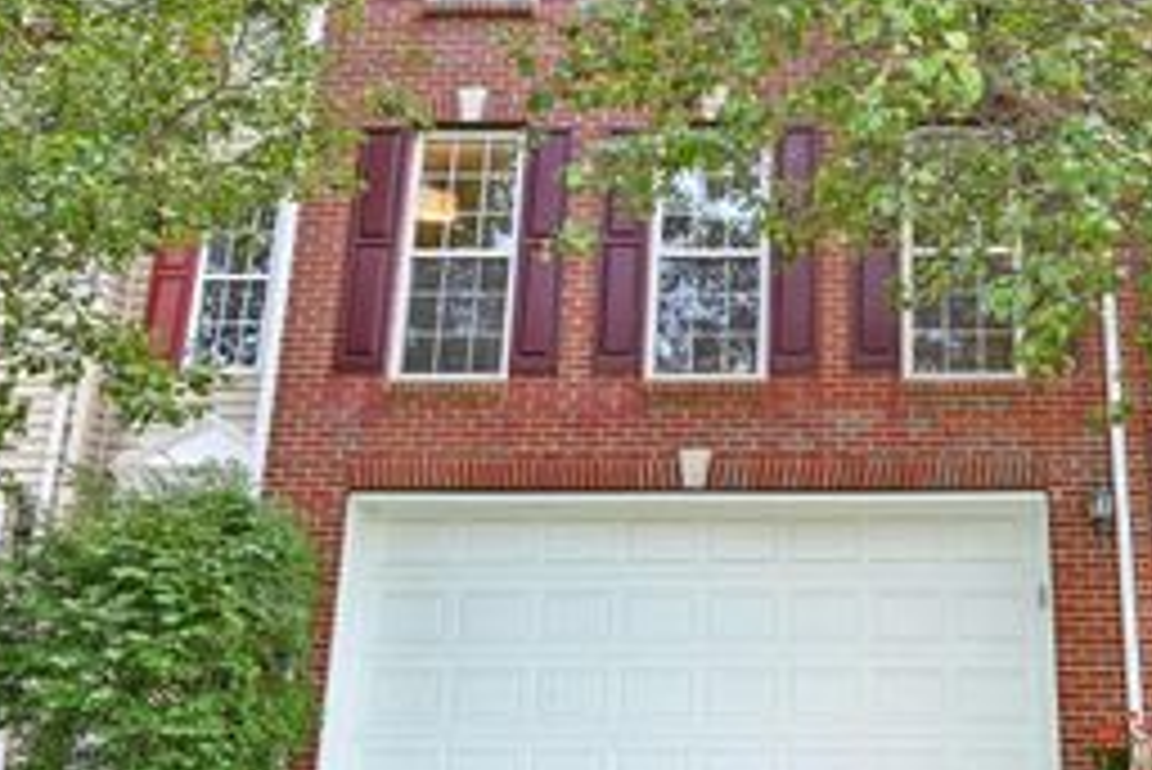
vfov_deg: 31.6
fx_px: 1344
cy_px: 232
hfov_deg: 45.1
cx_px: 842
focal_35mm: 42
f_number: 4
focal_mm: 21.5
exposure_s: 1/250
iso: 400
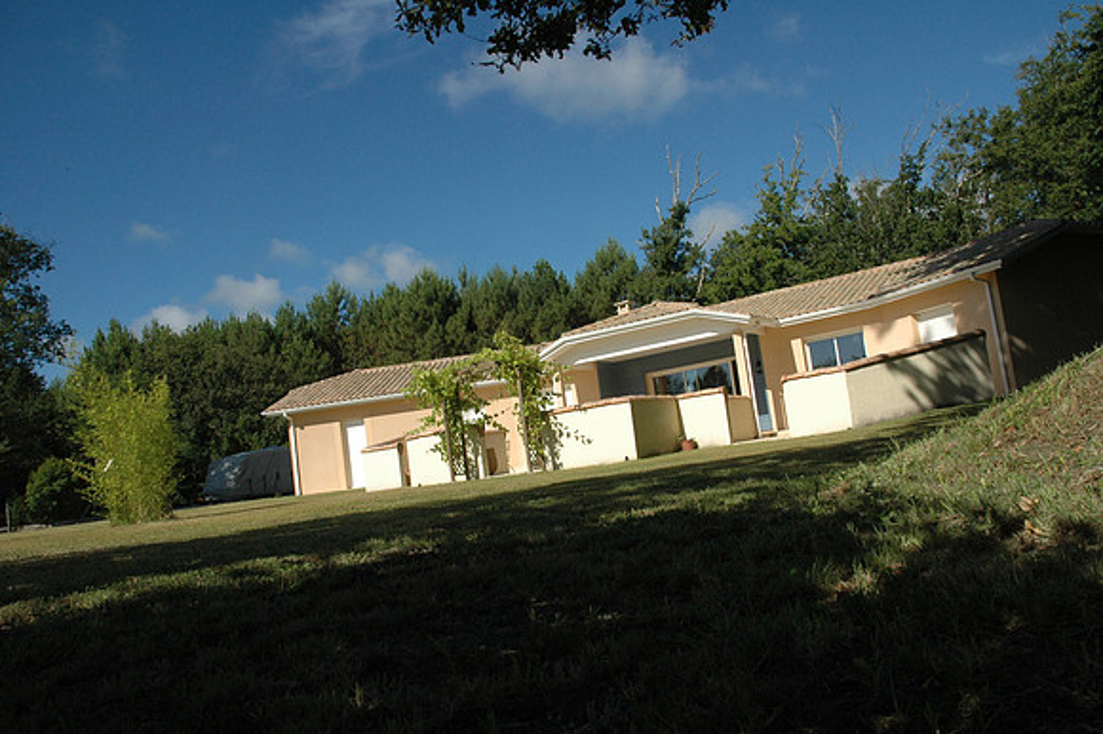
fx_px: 827
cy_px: 367
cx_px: 552
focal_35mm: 27
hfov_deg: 67.4
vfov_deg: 47.9
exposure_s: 1/500
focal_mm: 18
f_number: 11
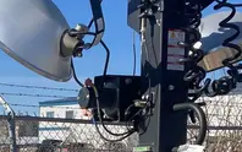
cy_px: 232
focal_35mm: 110
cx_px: -27
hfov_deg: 18.2
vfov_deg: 11.4
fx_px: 726
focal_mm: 3.99
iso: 20
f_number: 1.8
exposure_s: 1/2000
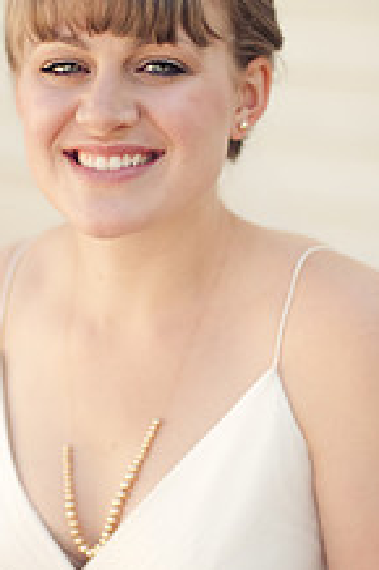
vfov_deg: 19.8
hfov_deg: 13.3
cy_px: 379
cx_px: 176
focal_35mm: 103
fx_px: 1629
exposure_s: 1/2500
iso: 200
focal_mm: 50
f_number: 1.4
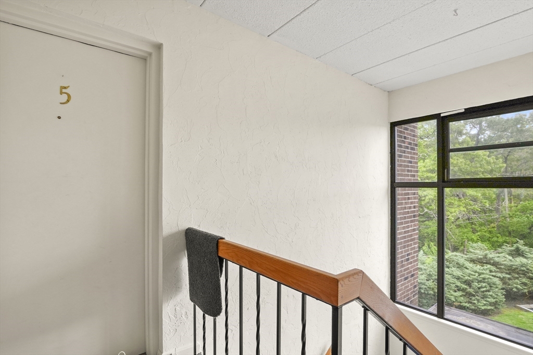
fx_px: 244
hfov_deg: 95.0
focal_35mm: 16
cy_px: 178
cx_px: 266
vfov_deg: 72.1
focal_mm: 11
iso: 400
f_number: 8
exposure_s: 1.3
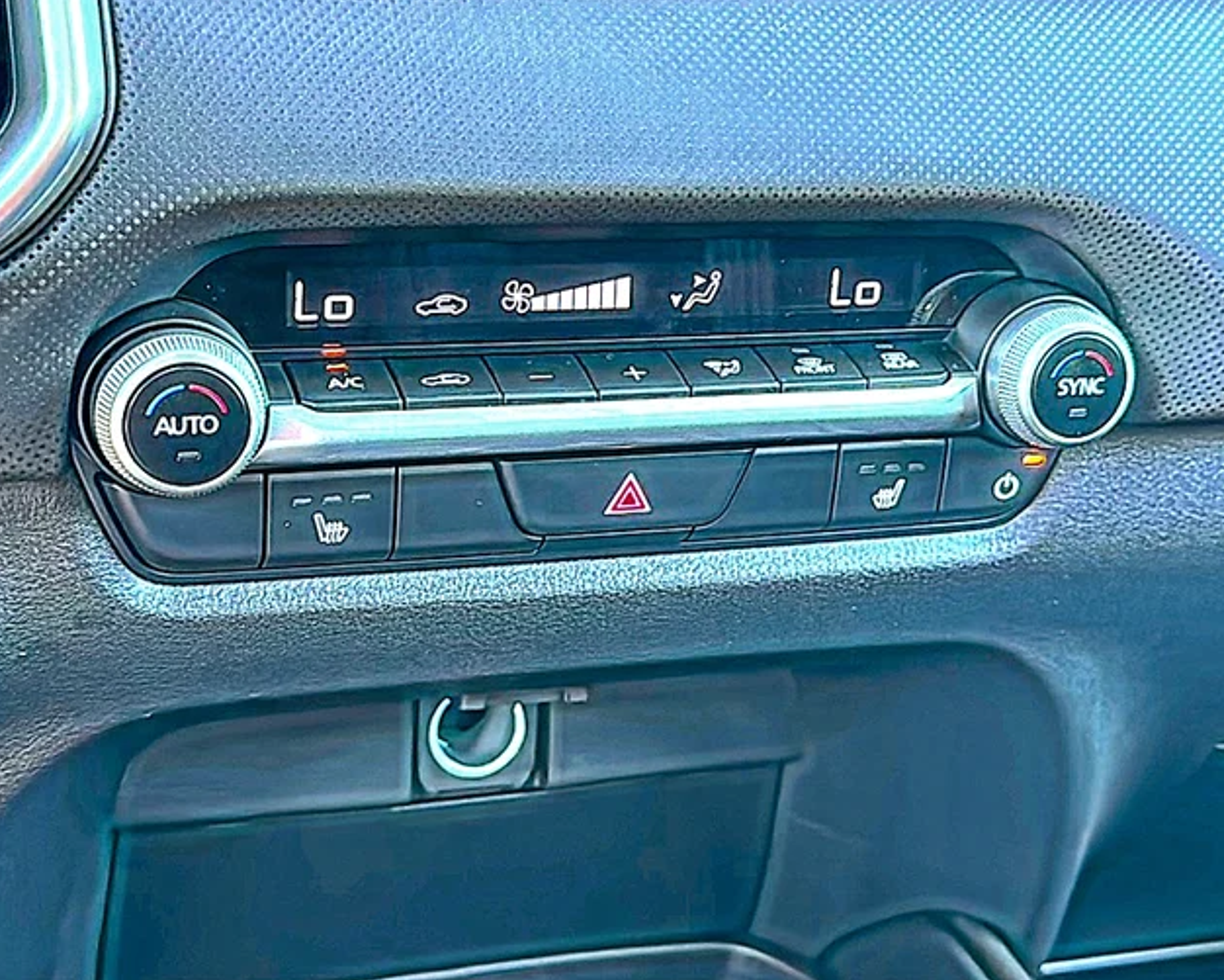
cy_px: 470
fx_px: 1739
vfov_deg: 31.5
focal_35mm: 48
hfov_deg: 38.8
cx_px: 643
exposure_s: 1/51
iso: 250
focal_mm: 6.86
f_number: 1.78
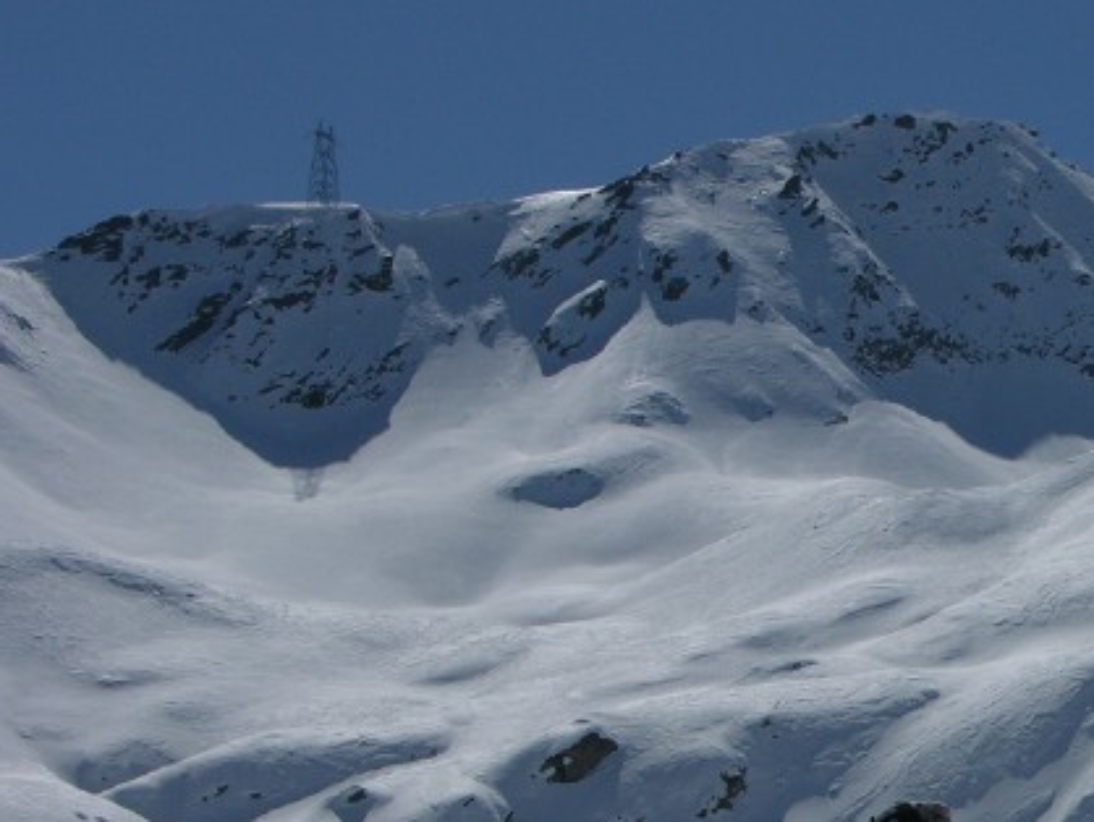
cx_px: 1107
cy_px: 725
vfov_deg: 10.4
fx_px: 4490
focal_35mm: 142
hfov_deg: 13.7
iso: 50
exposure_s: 1/820
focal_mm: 14.7
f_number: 7.9
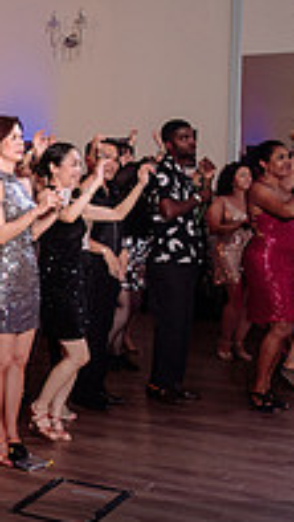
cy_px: 227
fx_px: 1024
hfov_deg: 14.0
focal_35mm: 74
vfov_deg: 28.6
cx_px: -275
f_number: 2.8
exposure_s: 1/160
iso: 500
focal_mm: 24
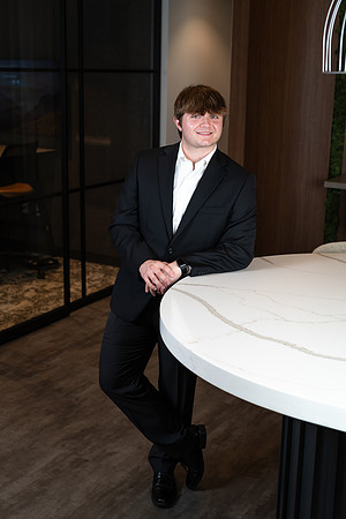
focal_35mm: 50
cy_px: 260
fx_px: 721
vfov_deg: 39.6
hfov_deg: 27.0
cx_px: 173
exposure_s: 1/125
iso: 100
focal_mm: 50
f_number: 4.5
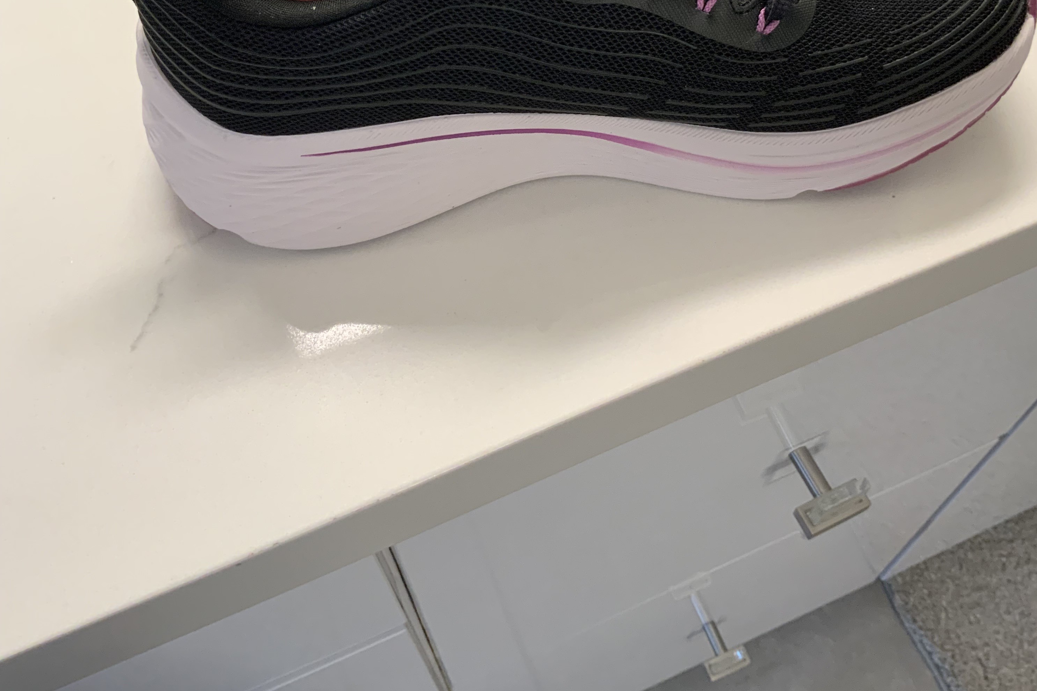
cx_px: 528
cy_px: 87
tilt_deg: -54.5
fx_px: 1181
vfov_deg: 31.3
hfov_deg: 47.4
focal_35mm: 41
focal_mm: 3
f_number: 1.8
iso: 100
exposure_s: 1/60
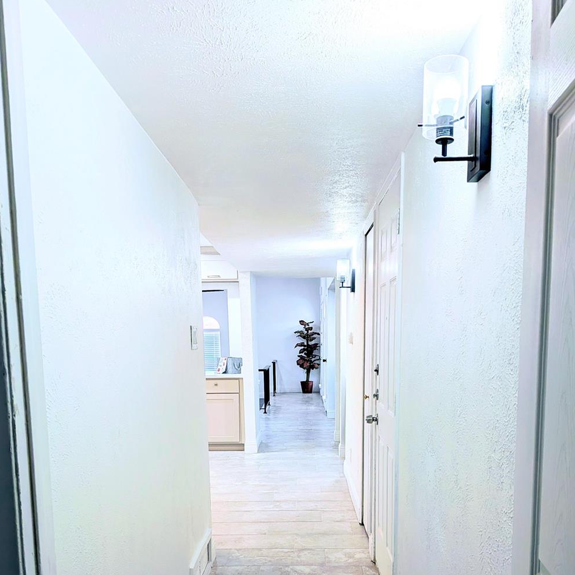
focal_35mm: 33
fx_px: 620
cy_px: 434
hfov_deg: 49.7
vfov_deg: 47.8
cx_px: 287
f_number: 1.7
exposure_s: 1/496
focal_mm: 4.53
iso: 27
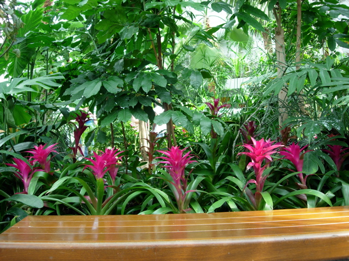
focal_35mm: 38
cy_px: 130
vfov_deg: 37.7
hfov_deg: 49.0
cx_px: 174
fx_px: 383
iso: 64
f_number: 2.8
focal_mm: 7.8
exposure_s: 1/41.4
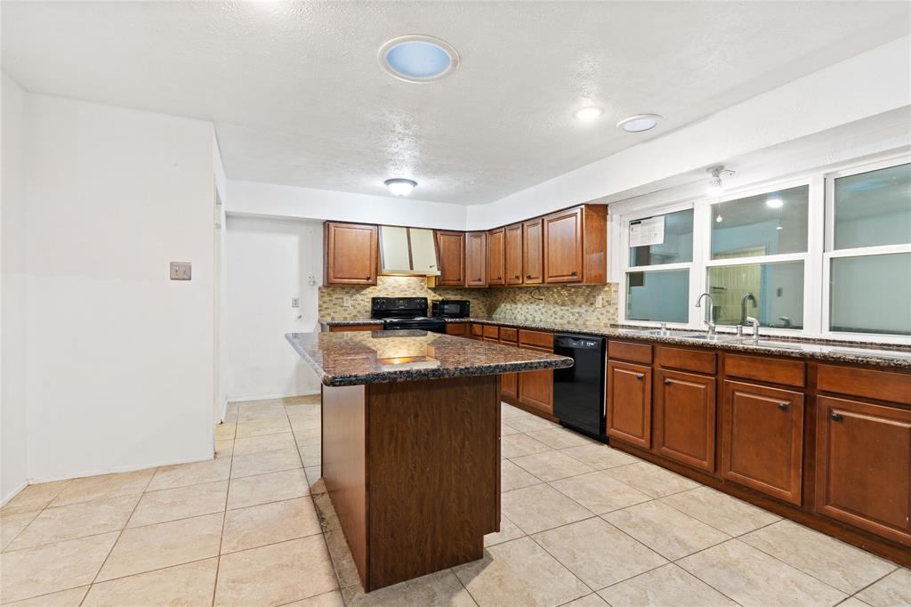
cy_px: 304
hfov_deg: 96.8
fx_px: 405
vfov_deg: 73.7
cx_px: 456
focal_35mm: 16
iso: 200
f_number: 9
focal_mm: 16
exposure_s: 4
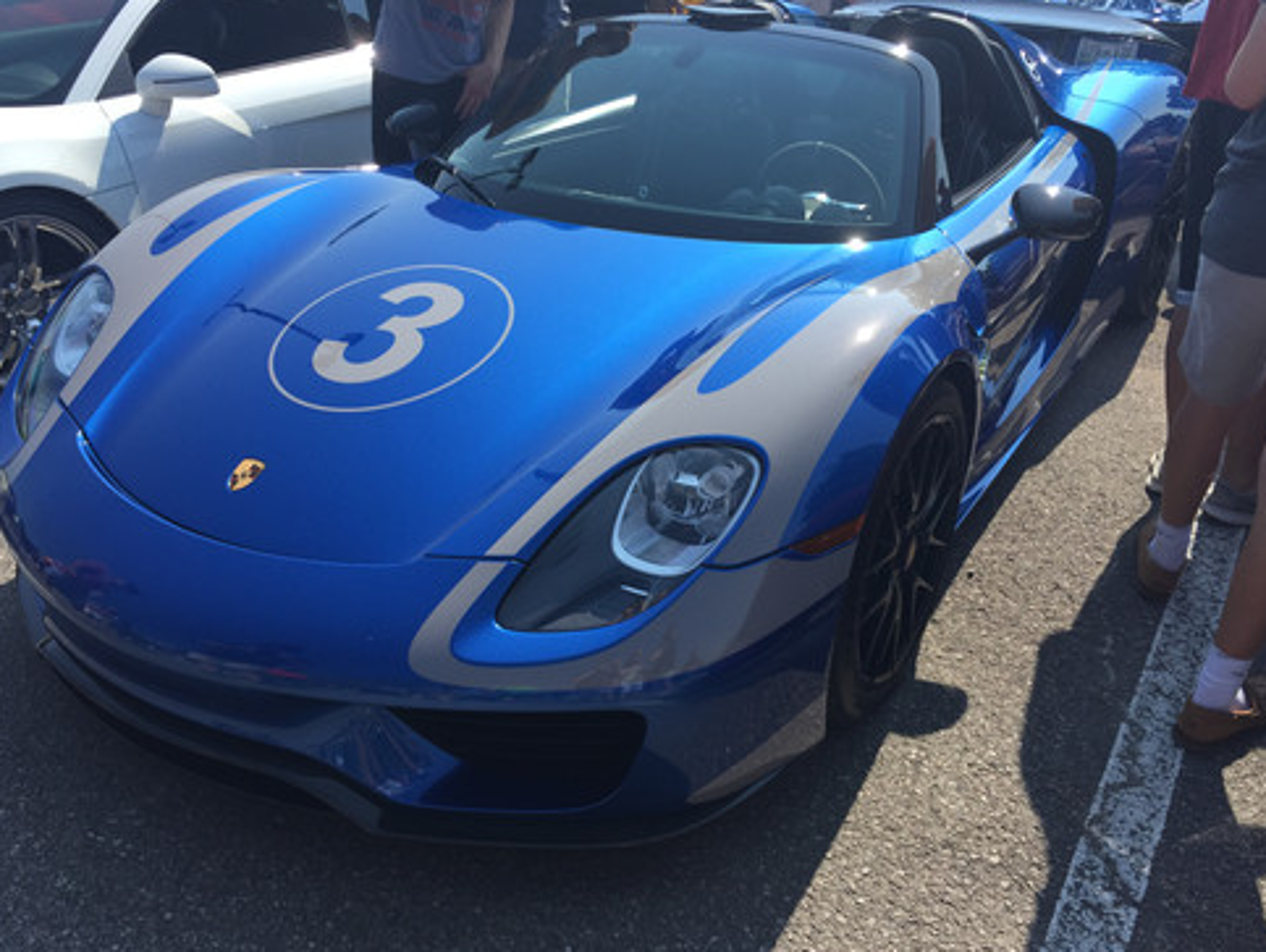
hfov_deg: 59.9
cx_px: 626
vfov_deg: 46.9
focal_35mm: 30
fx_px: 1098
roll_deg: -2.8
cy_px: 481
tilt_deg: -28.6
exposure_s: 1/1276
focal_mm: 4.15
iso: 32
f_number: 2.2
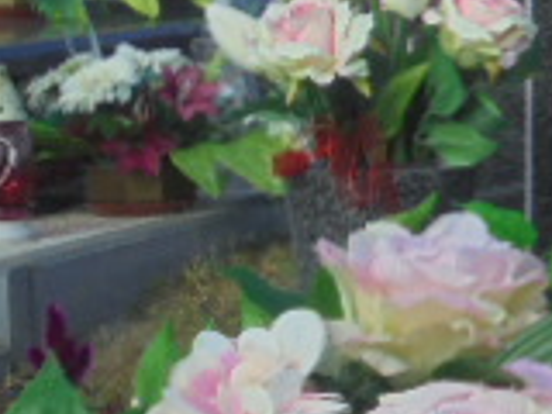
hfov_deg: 9.6
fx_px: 3125
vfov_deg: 7.5
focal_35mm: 196
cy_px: -155
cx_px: 1021
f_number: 4.8
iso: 100
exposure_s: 1/500
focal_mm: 8.9
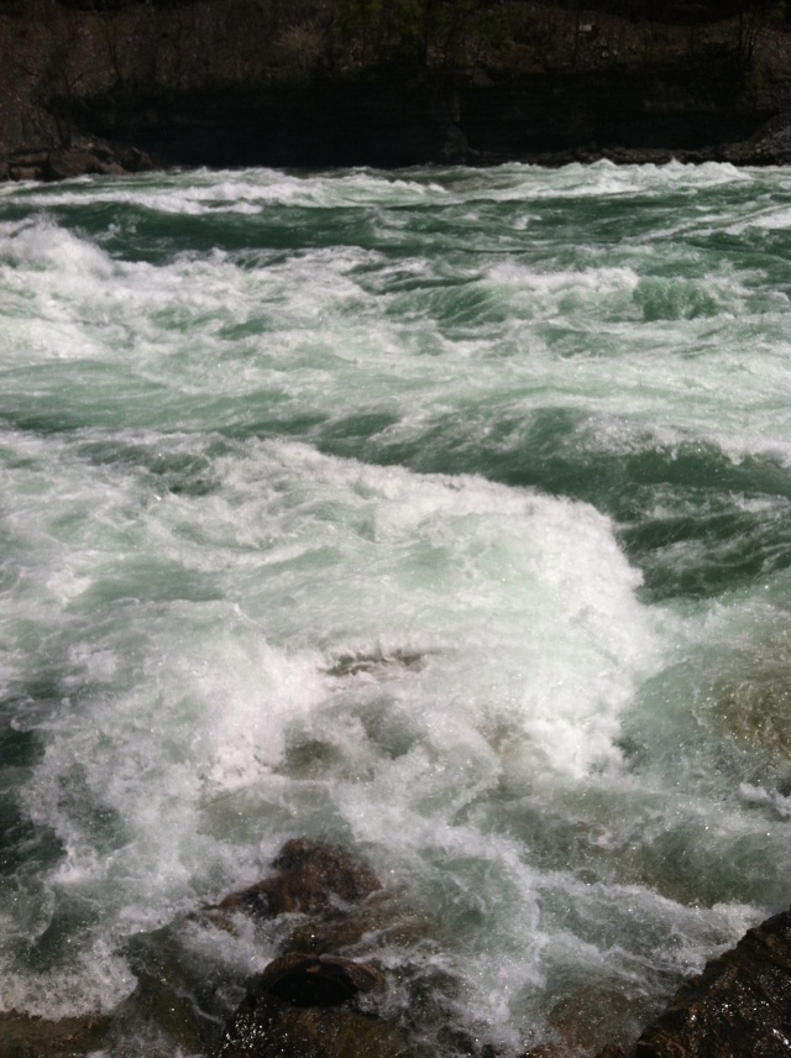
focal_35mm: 35
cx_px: 396
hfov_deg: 40.6
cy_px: 529
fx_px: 1069
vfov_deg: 52.7
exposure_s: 1/4286
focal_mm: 3.85
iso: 80
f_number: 2.8
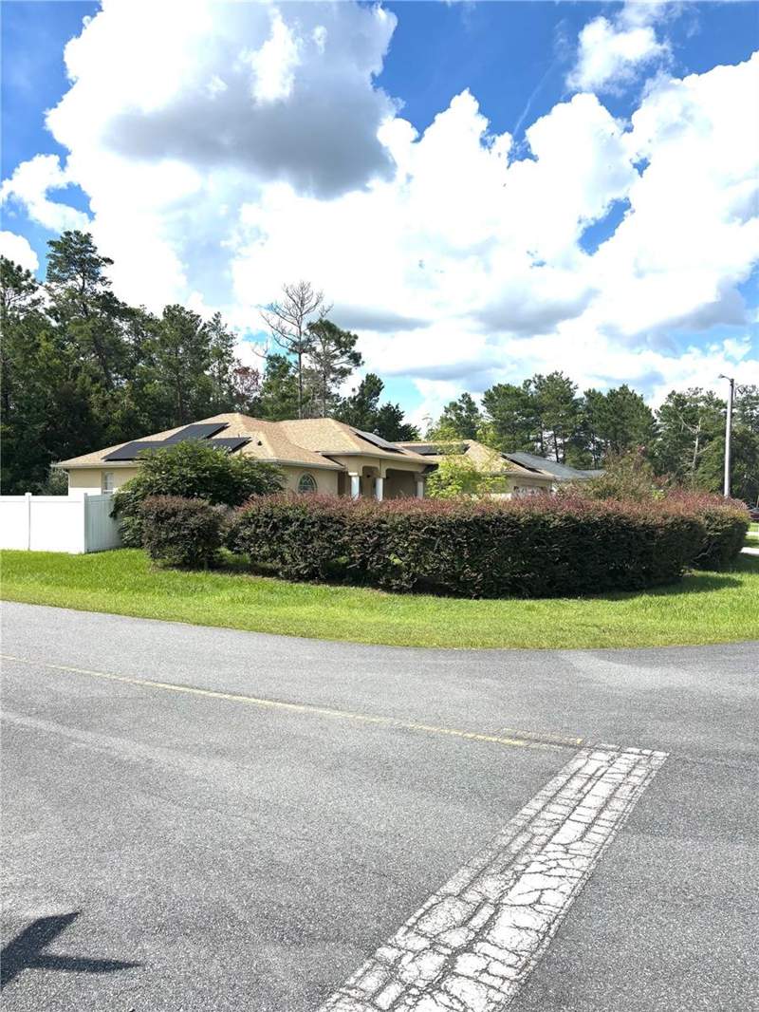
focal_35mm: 26
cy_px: 506
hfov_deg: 53.1
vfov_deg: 67.3
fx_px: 760
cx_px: 380
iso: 50
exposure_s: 1/5952
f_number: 1.6
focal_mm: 5.96
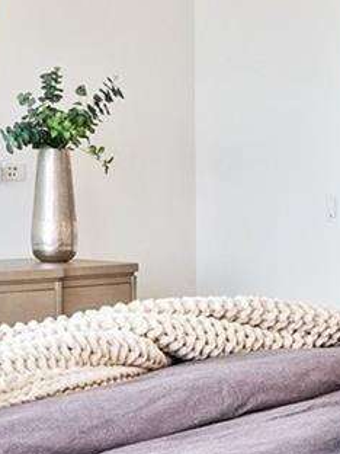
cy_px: 259
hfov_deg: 18.0
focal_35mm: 74
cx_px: -153
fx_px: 969
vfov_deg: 26.3
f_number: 8
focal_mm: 10
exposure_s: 1/15
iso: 250
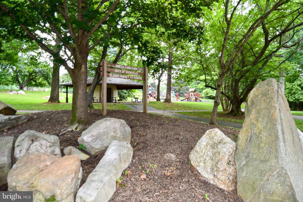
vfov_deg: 67.4
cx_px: 152
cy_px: 101
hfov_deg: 90.0
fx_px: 152
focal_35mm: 18
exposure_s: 1/60
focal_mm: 12
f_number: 4
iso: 200
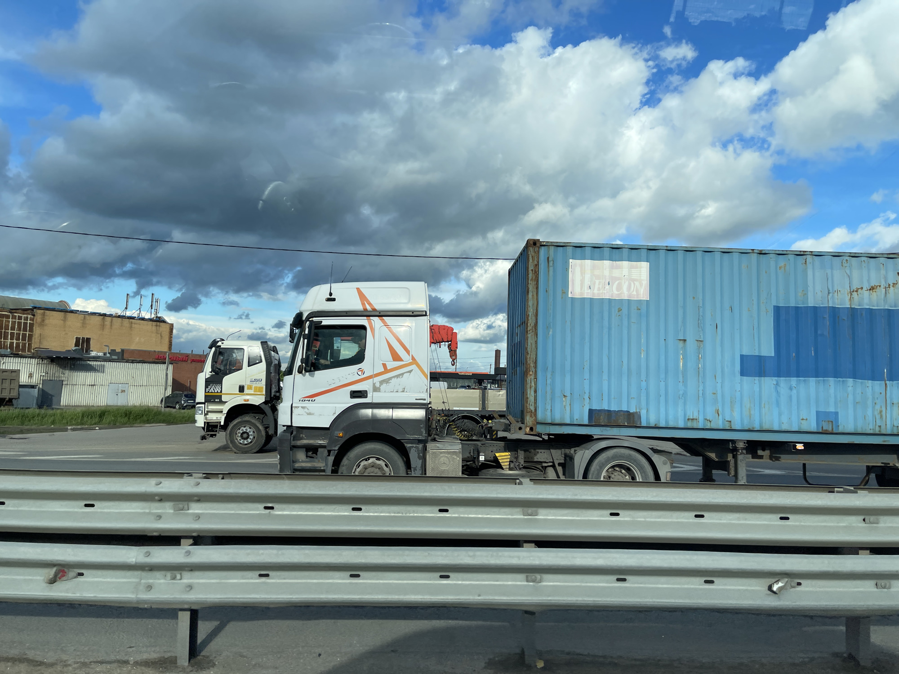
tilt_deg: +4.6
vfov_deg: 54.9
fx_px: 649
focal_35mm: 25
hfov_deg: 69.4
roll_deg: -4.0
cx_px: 450
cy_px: 337
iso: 32
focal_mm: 5.1
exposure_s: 1/1946
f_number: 1.6
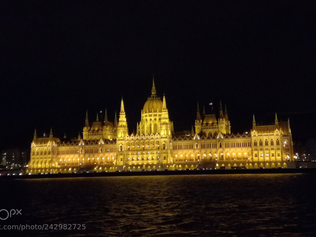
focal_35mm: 46
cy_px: 105
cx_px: 150
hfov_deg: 41.2
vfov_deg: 31.5
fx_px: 420
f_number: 2
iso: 400
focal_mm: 3.79
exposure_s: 1/25
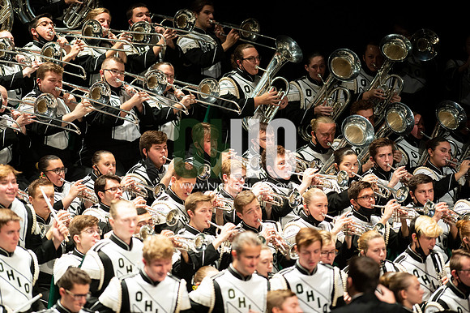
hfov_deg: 6.9
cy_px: 156
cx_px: 235
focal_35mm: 300
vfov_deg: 4.6
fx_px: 3914
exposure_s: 1/500
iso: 3200
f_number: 2.8
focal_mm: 300
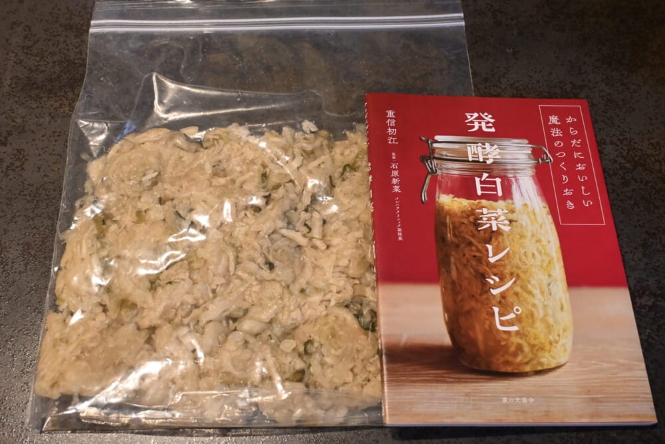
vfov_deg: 36.9
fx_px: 665
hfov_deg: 53.1
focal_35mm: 36
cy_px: 222
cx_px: 332
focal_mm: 24
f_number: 4.2
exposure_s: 1/125
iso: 1250
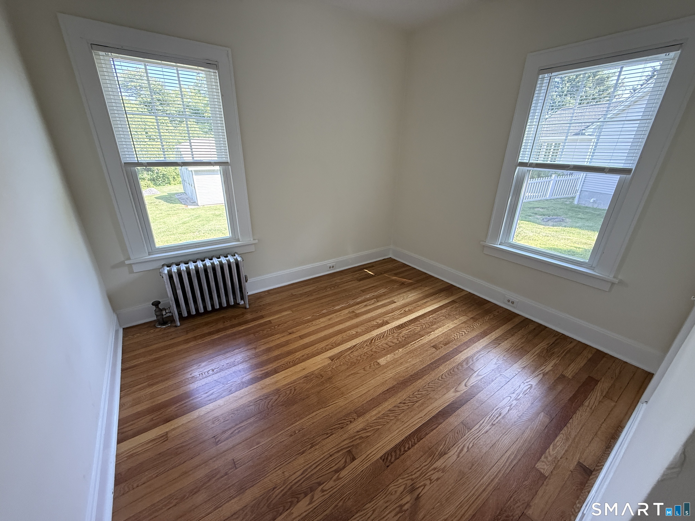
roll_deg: -1.3
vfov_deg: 85.7
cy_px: 260
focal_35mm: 14
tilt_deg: -21.7
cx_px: 348
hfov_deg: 102.1
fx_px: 281
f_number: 2.2
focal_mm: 2.22
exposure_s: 1/99
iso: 250
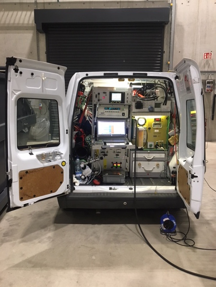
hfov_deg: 48.2
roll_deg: +0.6
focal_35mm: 29
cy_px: 144
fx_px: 241
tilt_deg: -10.0
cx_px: 108
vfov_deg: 61.7
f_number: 2.2
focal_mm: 4.15
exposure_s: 1/33
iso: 160
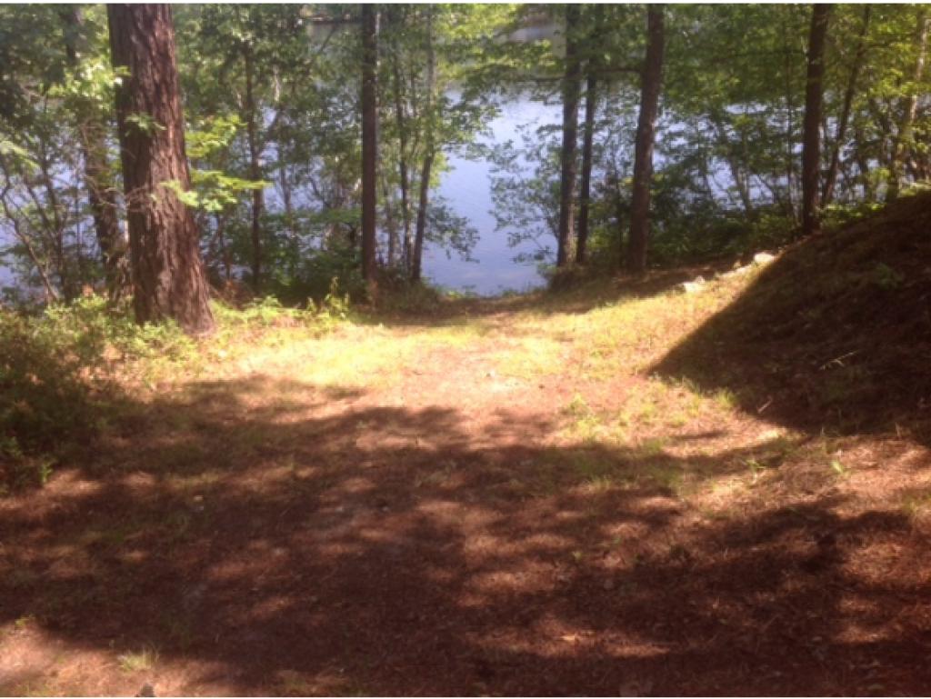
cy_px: 350
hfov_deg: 52.6
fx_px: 942
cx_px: 466
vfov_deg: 40.7
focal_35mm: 35
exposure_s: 1/414
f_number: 2.4
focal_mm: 4.28
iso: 50
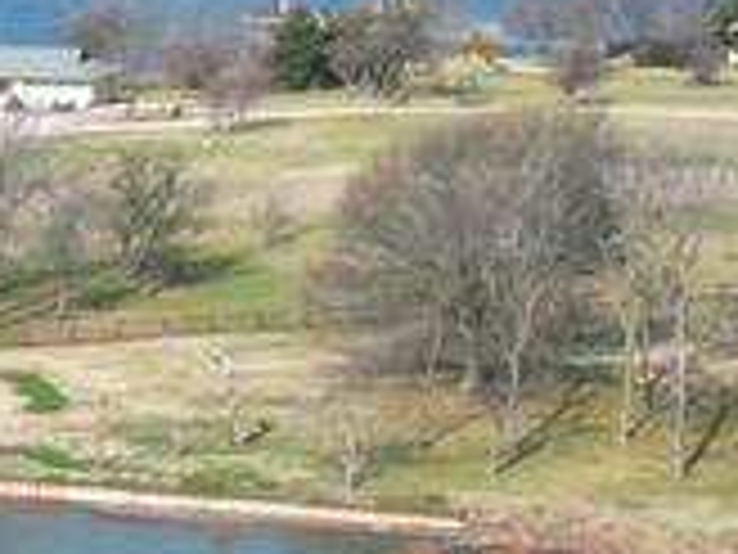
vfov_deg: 9.5
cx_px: -414
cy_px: 950
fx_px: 3198
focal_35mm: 150
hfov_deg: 12.4
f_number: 1.7
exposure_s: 1/2000
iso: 110
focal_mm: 6.72
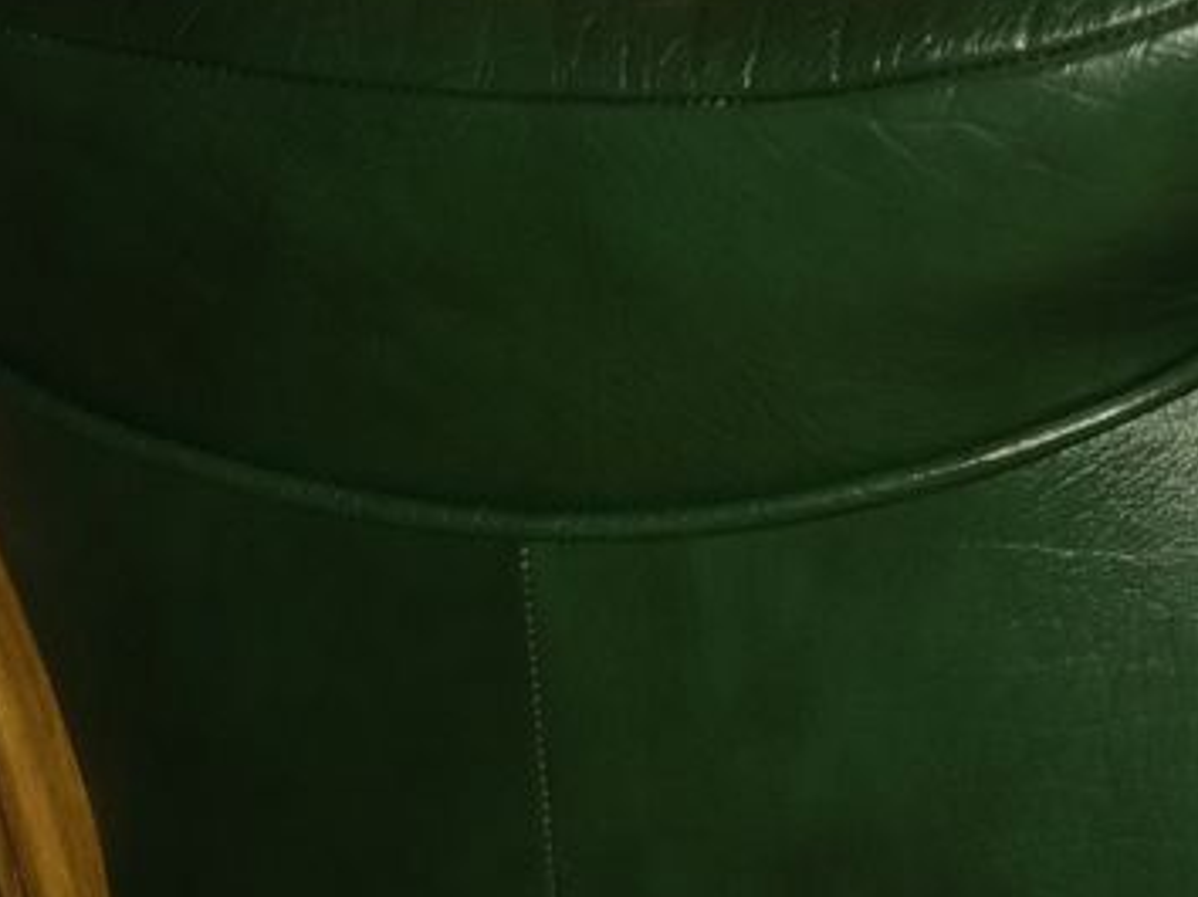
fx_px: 2836
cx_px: 809
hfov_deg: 23.7
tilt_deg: -23.0
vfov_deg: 17.2
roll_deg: -0.6
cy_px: 1059
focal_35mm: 82
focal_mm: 4.15
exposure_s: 1/17
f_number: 2.2
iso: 64
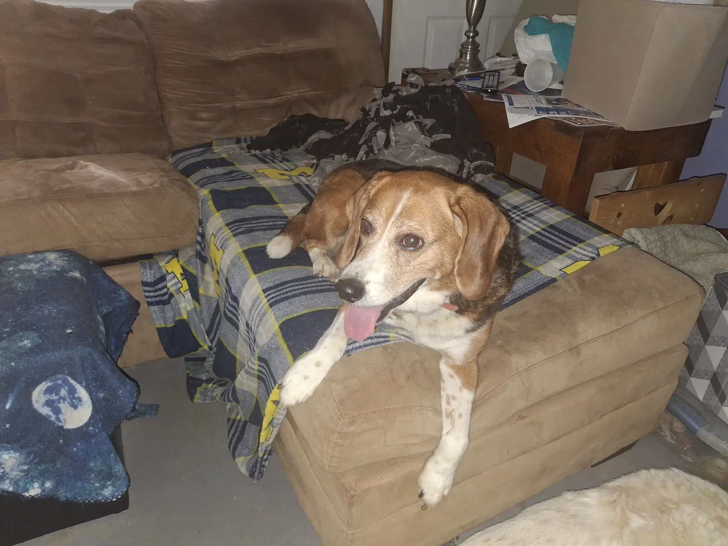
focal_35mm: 25
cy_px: 273
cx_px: 364
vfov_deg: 54.9
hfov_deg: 69.4
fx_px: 526
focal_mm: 4.69
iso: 250
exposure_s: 1/40
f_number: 1.8
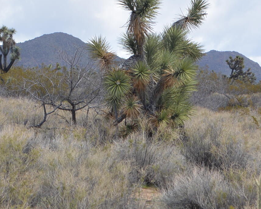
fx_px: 2083
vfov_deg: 5.7
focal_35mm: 270
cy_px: 26
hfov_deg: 7.2
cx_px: 56
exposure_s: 1/200
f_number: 8
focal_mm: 55
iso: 100
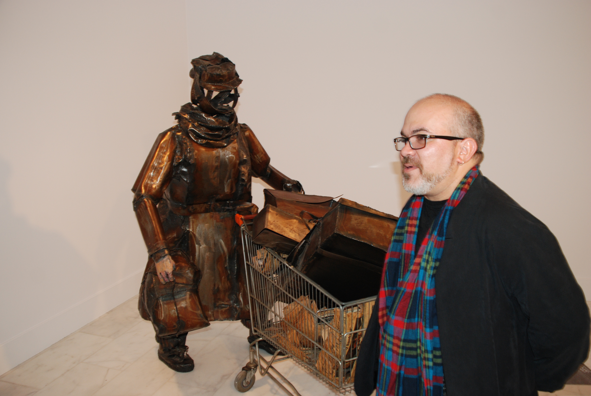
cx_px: 296
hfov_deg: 61.9
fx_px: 493
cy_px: 198
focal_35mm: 30
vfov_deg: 43.7
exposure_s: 1/60
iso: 400
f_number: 4
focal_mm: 20
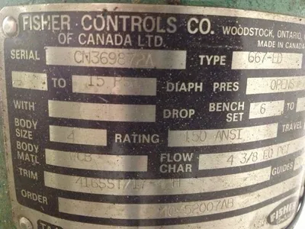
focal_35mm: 35
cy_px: 114
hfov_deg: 52.6
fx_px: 308
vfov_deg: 40.7
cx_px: 152
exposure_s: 1/15
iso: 800
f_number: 2.4
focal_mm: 4.28
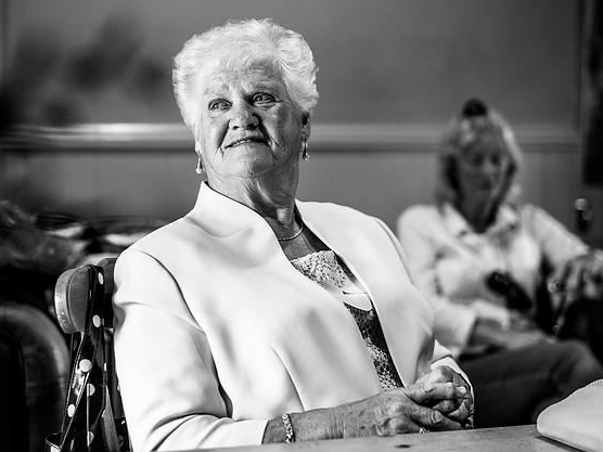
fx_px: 1202
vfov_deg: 21.3
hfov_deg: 28.1
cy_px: 198
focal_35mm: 69
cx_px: 230
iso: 2000
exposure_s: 1/400
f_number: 2.5
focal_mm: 50
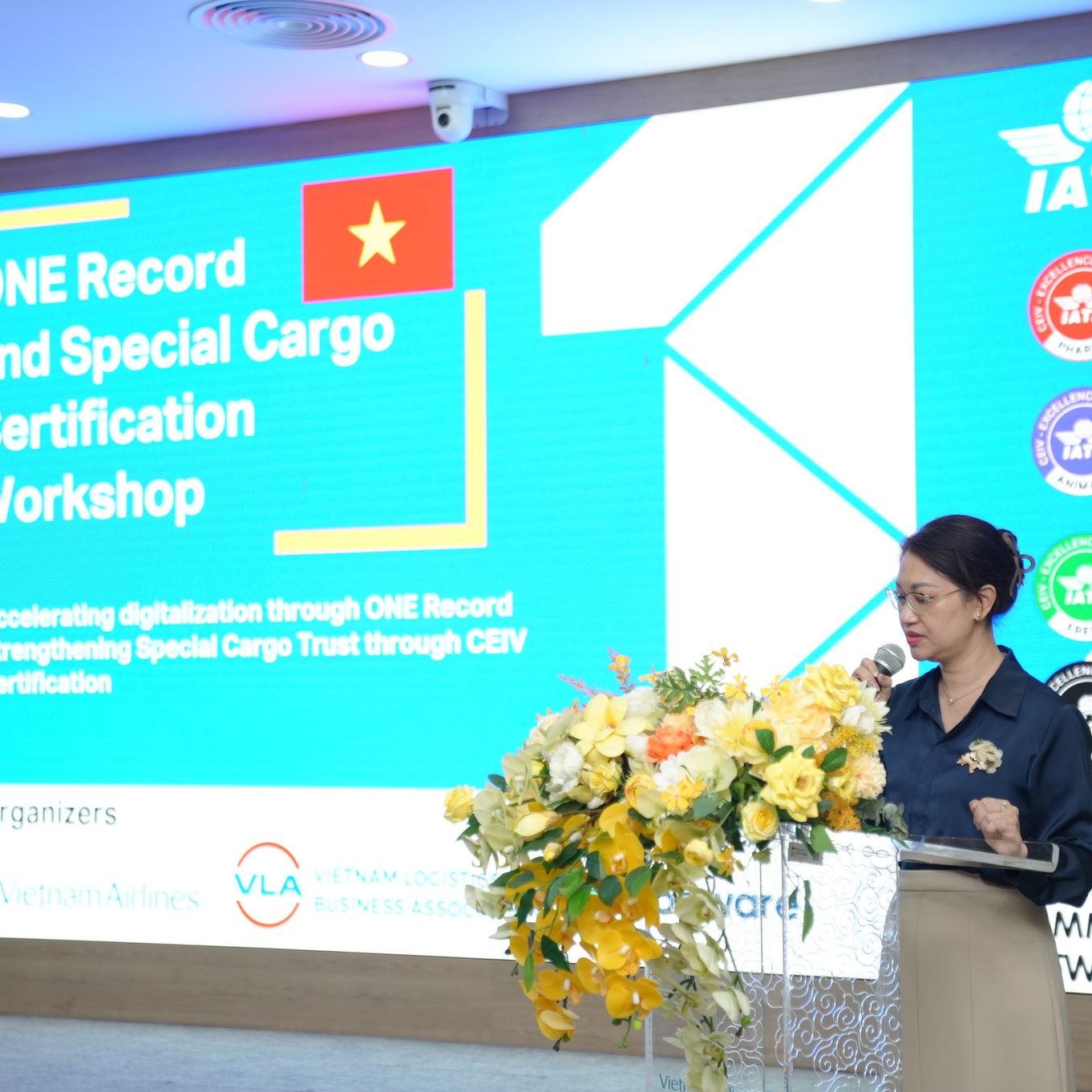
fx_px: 2463
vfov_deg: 25.0
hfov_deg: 25.0
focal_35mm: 69
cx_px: 629
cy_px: 546
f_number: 2.8
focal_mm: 54
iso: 640
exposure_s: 1/250
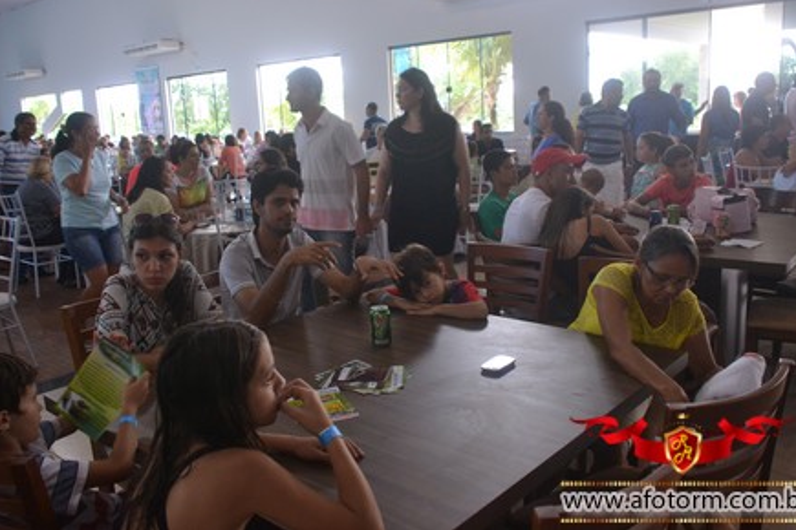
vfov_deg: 42.3
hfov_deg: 60.3
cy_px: 258
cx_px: 408
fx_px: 685
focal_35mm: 31
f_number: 3.5
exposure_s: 1/60
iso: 1250
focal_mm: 20
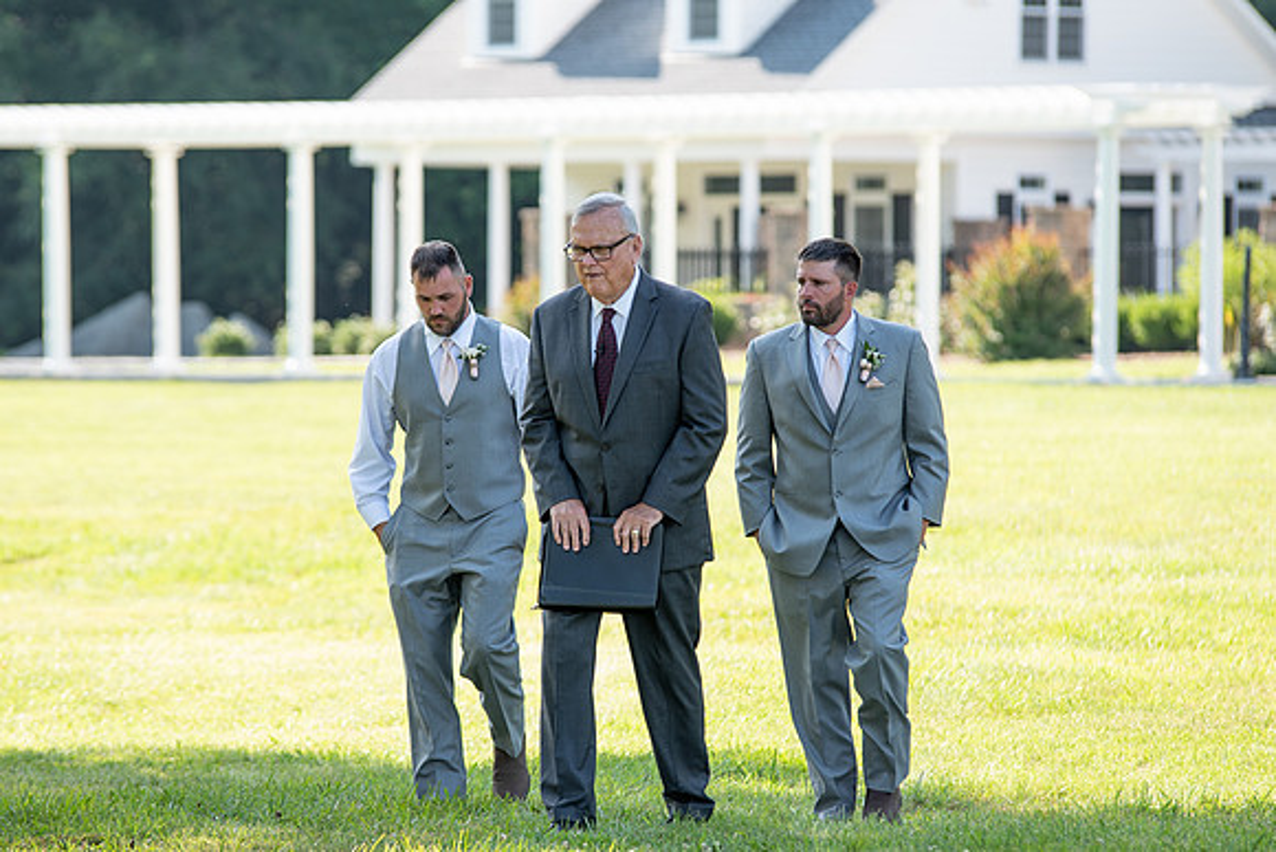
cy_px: 404
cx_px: 606
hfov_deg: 8.4
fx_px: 8711
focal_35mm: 246
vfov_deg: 5.6
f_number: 4
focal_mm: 200
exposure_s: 1/250
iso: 100
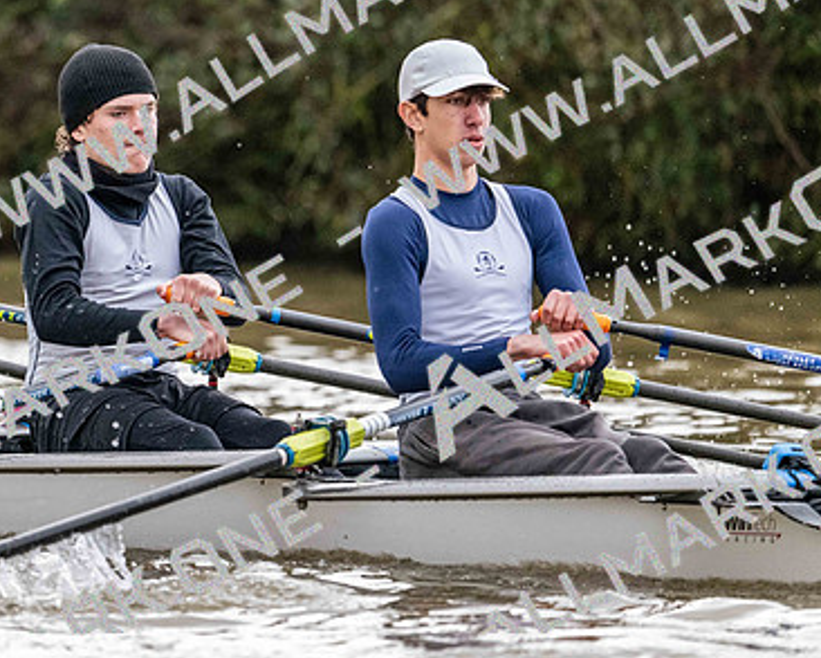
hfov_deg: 3.3
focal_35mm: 595
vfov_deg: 2.6
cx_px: 236
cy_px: 248
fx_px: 14461
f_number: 4.5
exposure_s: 1/1600
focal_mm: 400
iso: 5000
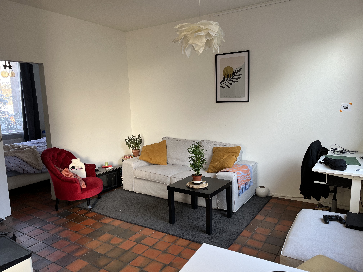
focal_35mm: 26
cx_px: 182
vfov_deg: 53.1
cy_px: 136
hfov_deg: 67.3
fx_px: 273
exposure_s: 1/121
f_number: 1.6
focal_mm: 5.1
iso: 64
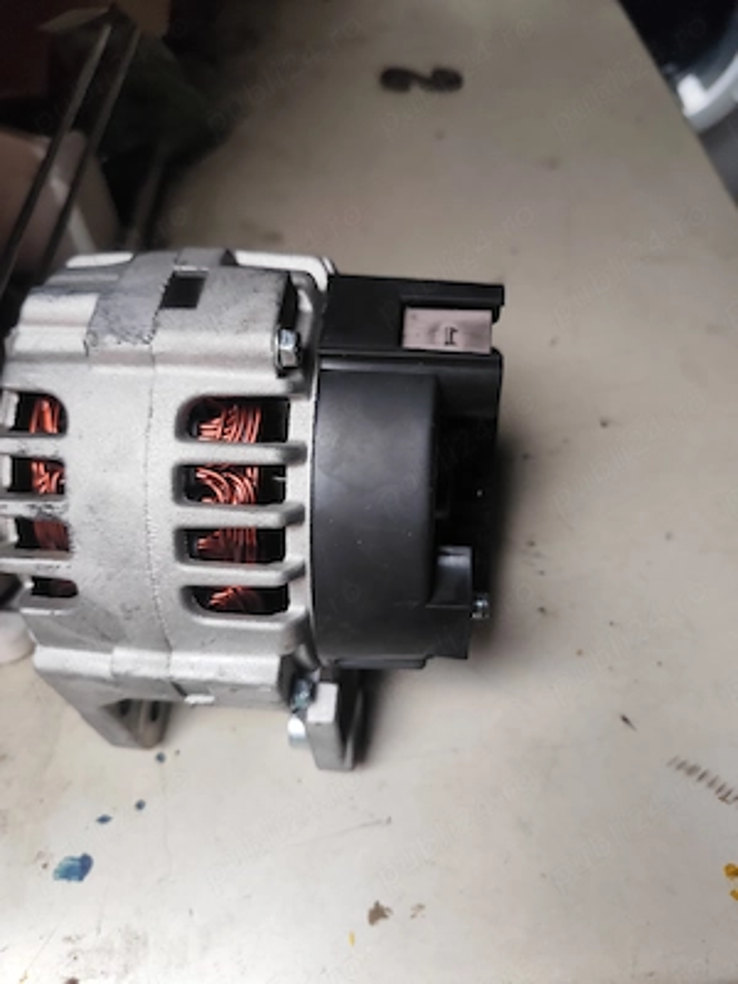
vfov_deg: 73.9
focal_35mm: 23
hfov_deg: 58.9
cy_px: 492
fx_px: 654
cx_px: 369
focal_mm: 6.14
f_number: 1.65
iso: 320
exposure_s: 1/50
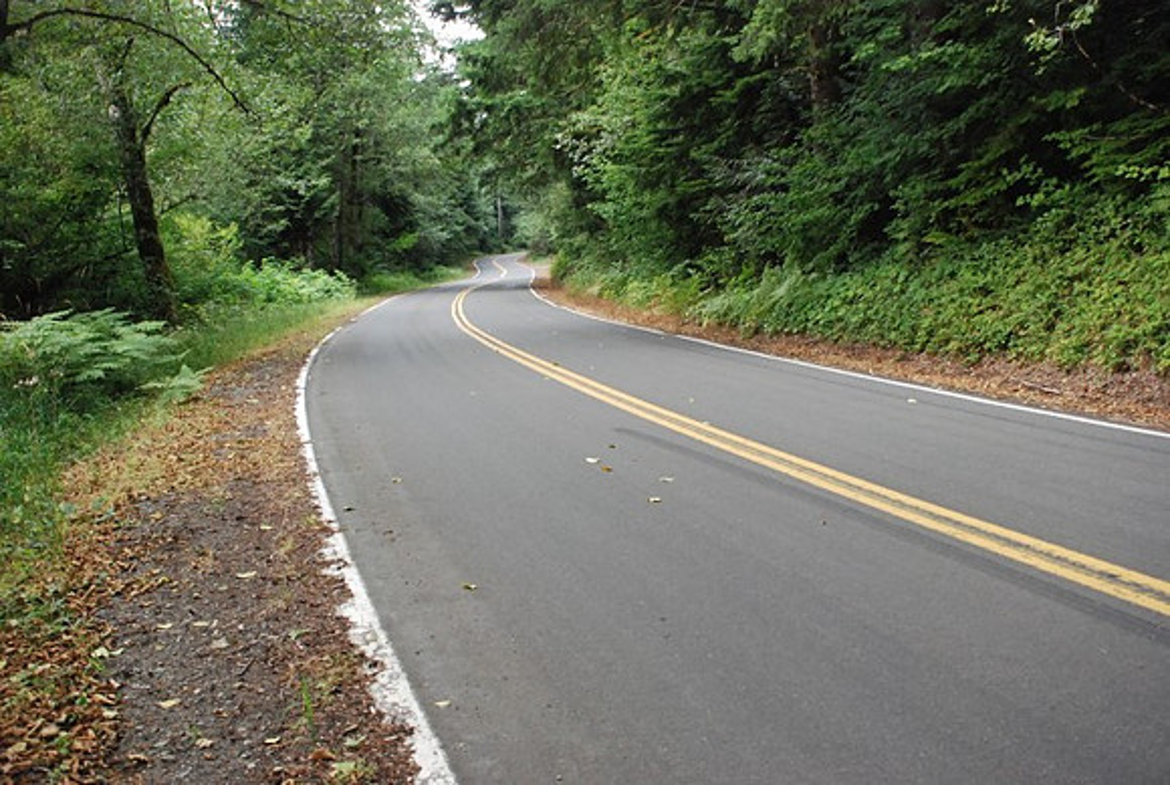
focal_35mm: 33
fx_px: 1074
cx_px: 585
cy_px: 392
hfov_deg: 57.1
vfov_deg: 40.1
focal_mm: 22
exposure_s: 1/320
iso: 1600
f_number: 4
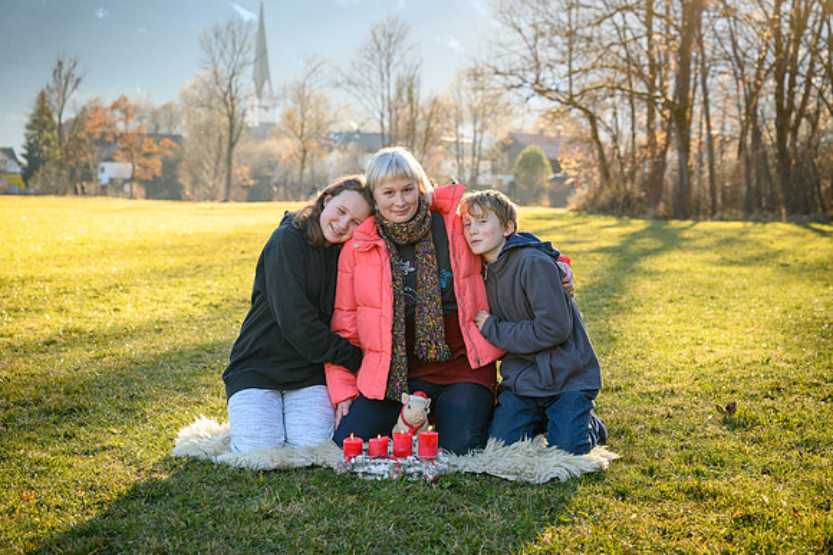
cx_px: 416
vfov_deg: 19.4
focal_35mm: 70
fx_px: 1619
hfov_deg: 28.9
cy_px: 278
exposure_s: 1/125
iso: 100
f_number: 5
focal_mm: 70
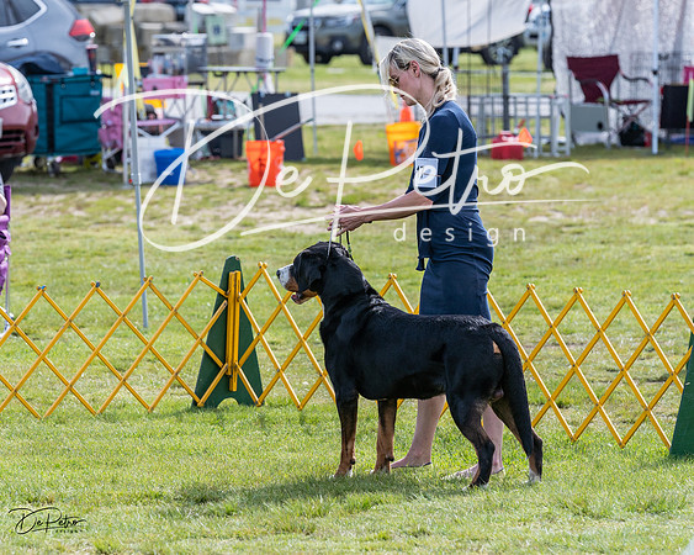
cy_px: 242
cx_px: 293
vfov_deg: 6.3
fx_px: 5013
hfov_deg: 7.9
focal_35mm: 244
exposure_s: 1/1250
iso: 400
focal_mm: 192
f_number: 5.6
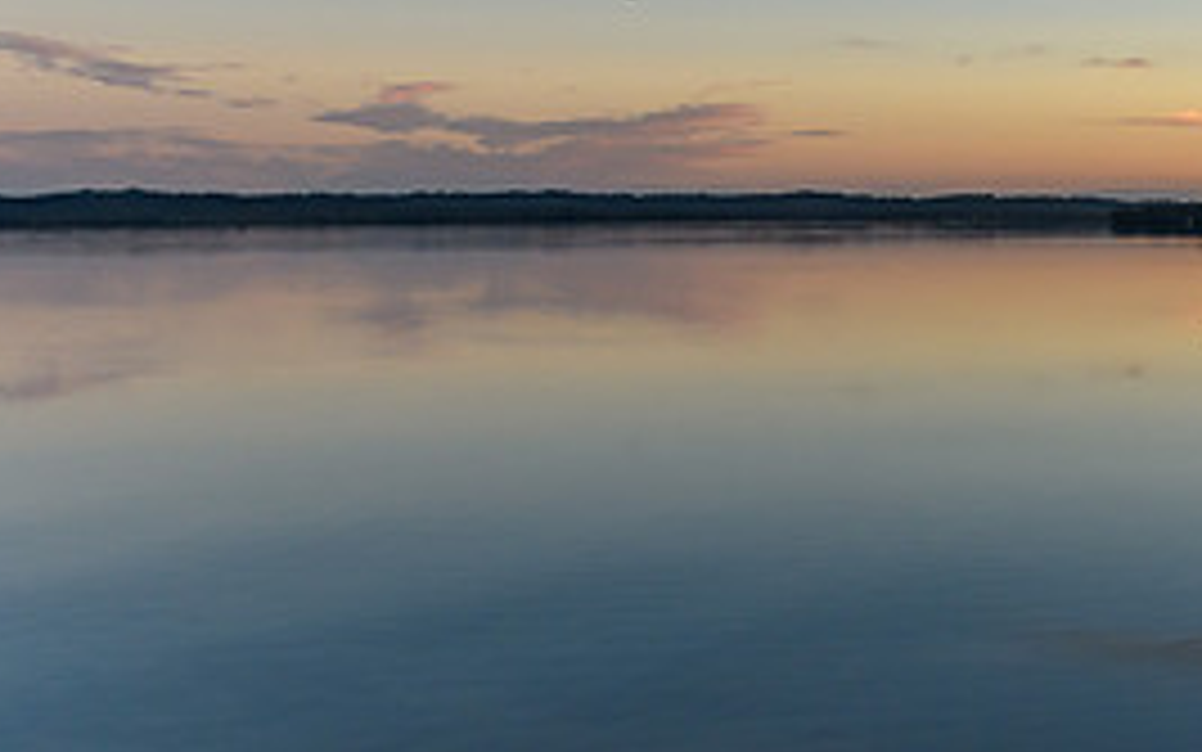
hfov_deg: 32.0
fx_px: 1966
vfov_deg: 21.6
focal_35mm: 60
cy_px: 254
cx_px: 1125
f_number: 9
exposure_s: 1/100
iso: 400
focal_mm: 18
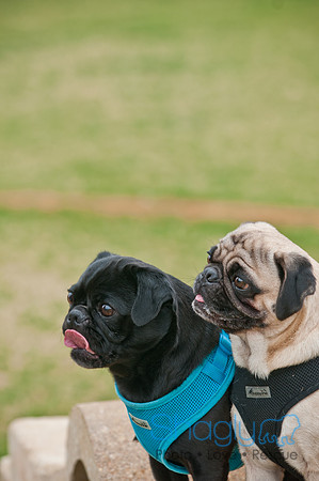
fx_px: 3297
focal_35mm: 248
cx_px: 160
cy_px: 240
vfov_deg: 8.3
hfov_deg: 5.5
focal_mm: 165
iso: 200
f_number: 5
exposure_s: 1/160
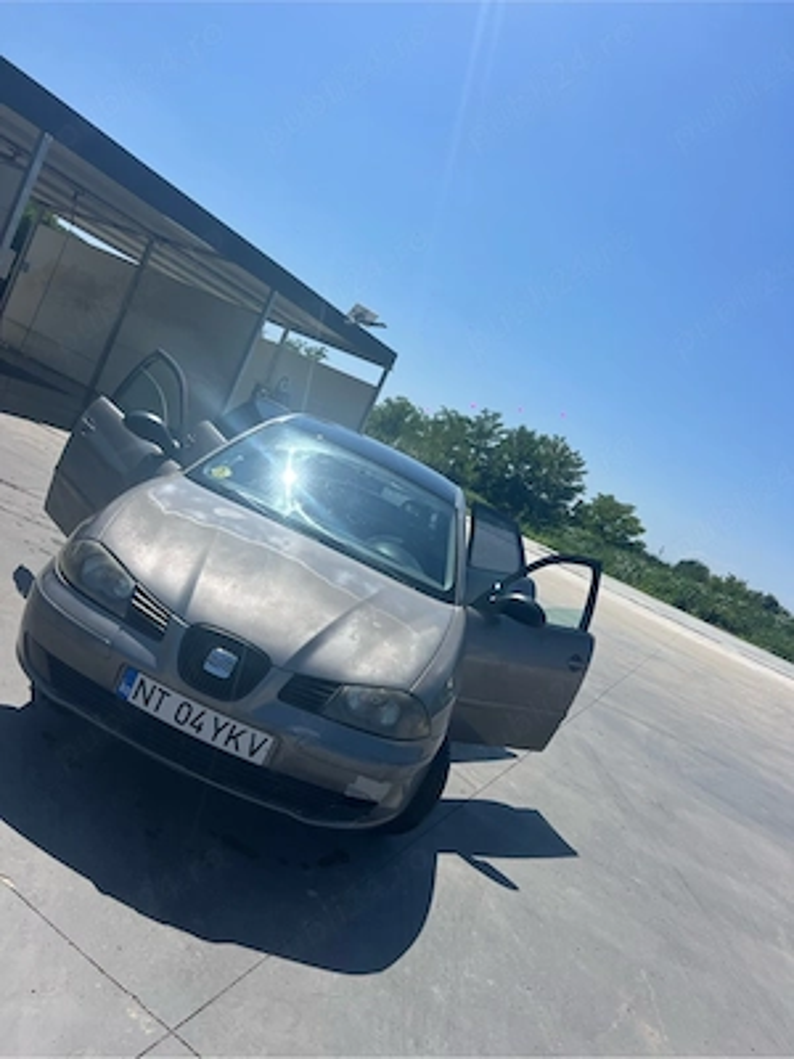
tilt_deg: -3.7
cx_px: 397
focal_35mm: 26
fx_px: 795
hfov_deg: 53.1
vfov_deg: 67.3
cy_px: 530
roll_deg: -24.7
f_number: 1.5
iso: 50
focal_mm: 5.7
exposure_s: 1/6211
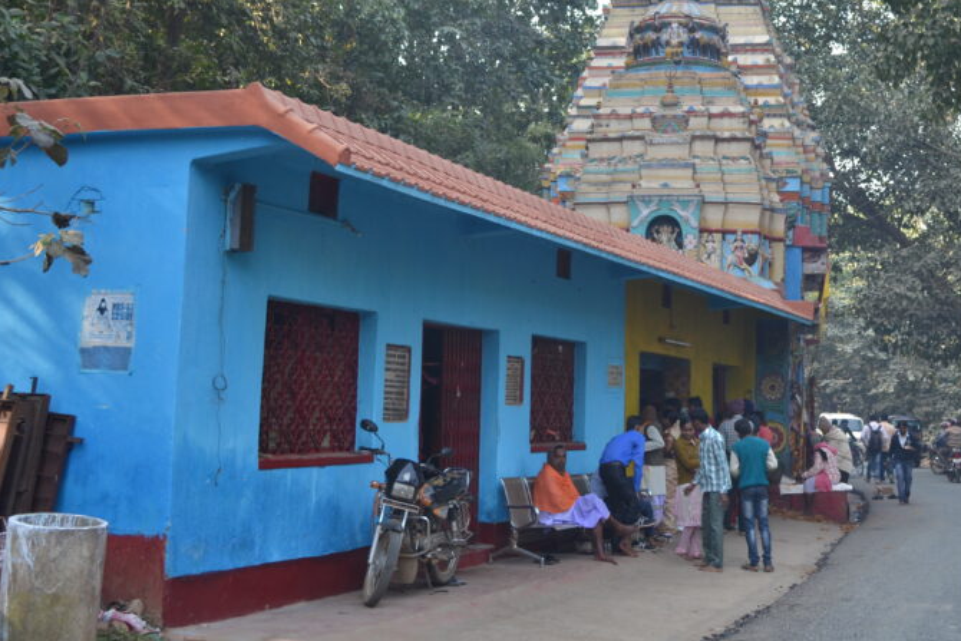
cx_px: 608
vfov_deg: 24.4
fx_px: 1468
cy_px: 167
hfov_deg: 36.0
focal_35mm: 55
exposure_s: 1/80
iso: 100
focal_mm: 24
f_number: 5.6
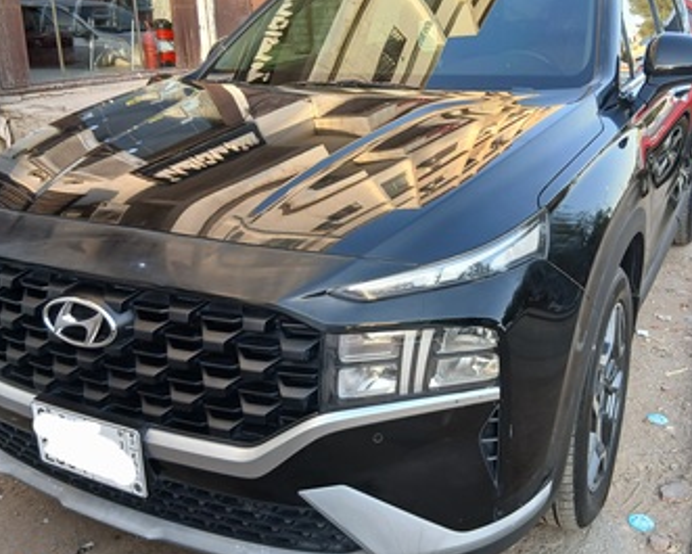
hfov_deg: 51.4
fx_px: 717
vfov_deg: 42.2
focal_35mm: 35
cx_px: 388
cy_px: 254
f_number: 1.8
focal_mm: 3.98
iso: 25
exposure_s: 1/50.3
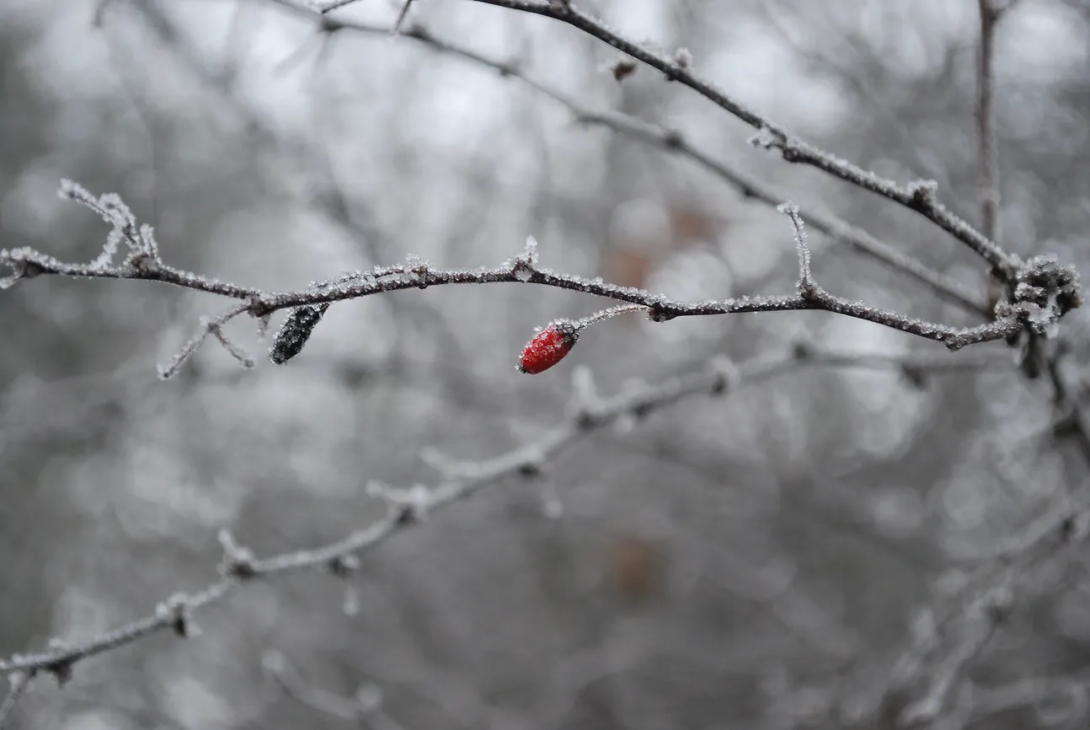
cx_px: 545
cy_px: 365
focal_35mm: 82
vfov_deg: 16.6
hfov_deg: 24.6
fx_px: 2501
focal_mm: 55
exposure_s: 1/60
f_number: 5.6
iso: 400
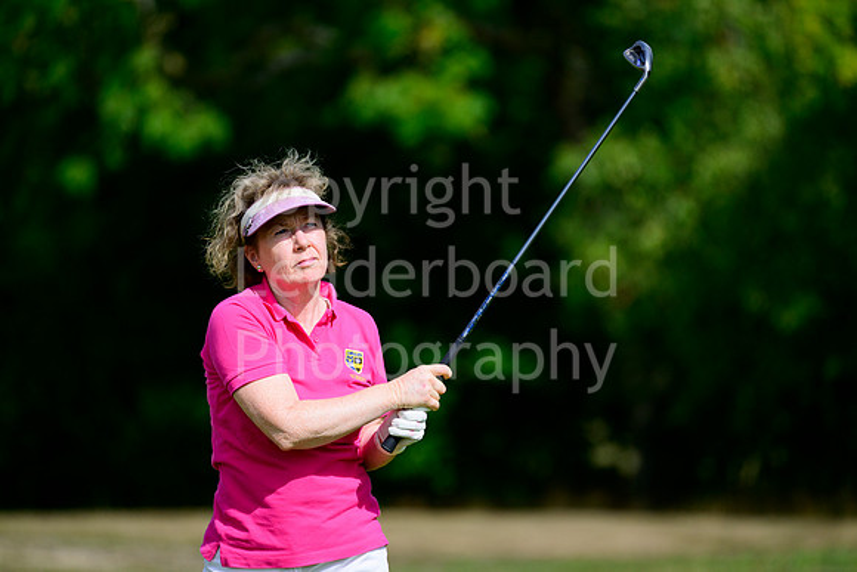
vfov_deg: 3.4
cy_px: 286
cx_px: 428
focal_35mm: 400
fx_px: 9524
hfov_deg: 5.2
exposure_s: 1/2500
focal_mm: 400
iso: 400
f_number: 5.6
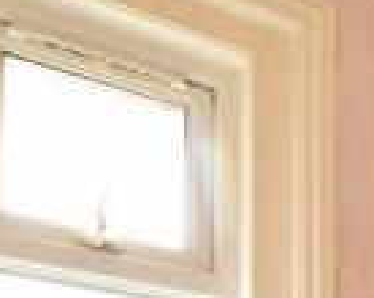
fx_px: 741
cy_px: 578
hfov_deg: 21.9
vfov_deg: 17.3
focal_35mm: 67
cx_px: 604
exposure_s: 1/2.5
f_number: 18
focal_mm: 10
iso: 250
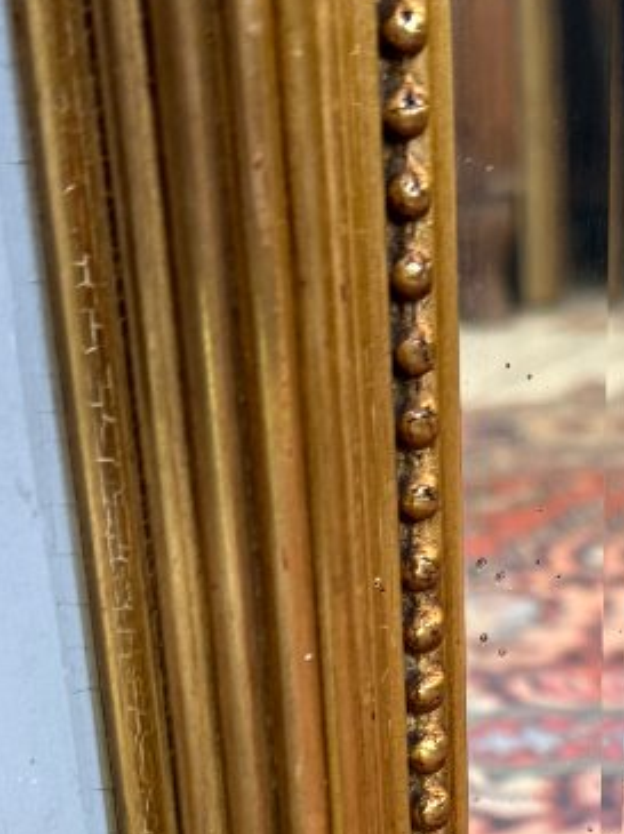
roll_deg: -0.8
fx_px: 1902
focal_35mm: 79
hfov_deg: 18.5
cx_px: 462
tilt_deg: -33.4
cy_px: 903
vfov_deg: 23.3
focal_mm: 6.76
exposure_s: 1/50
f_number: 1.78
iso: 250
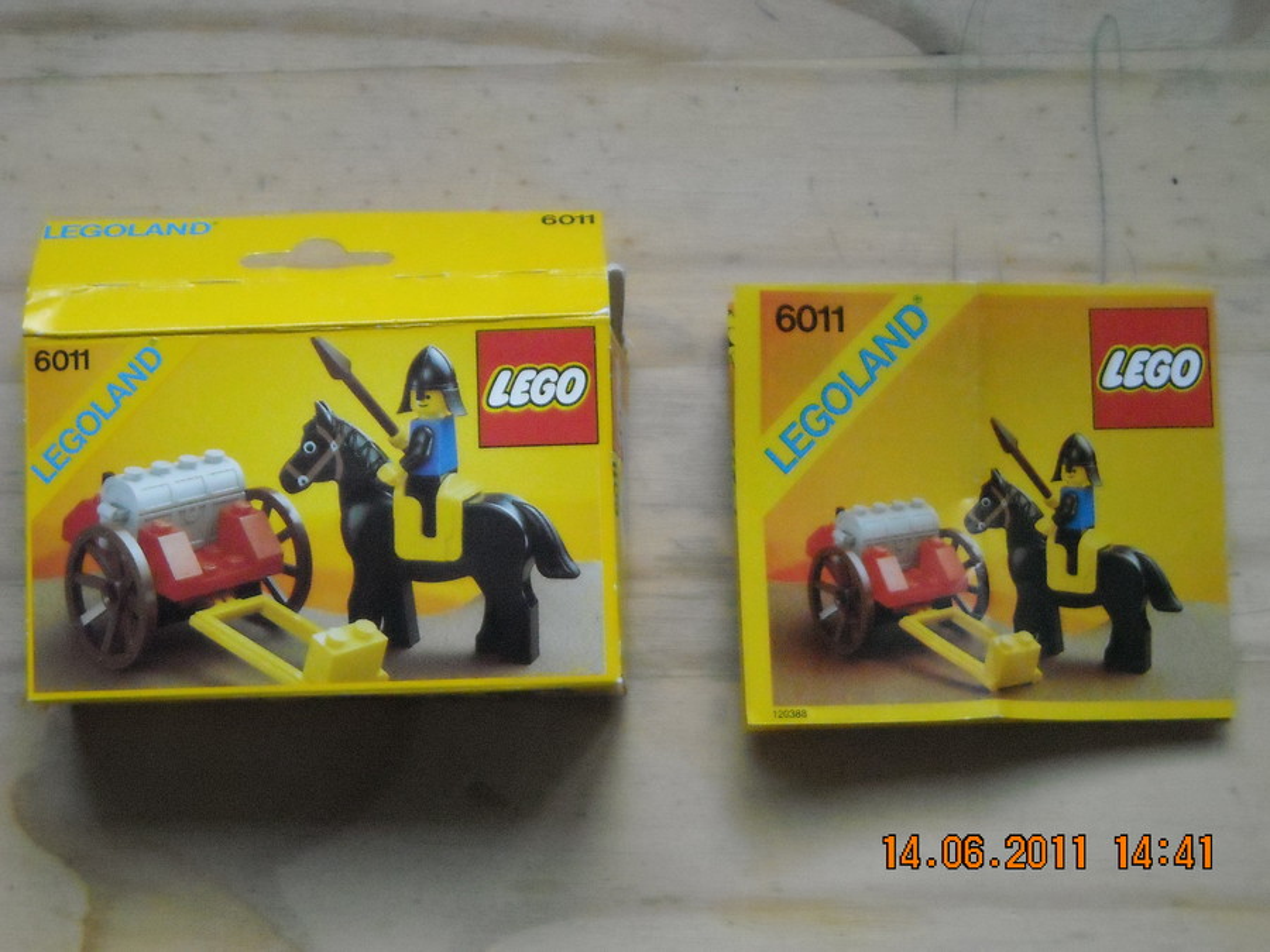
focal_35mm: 84
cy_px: 476
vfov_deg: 17.6
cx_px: 635
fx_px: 3082
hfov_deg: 23.3
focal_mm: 13.73
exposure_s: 1/250
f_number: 4.1
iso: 800
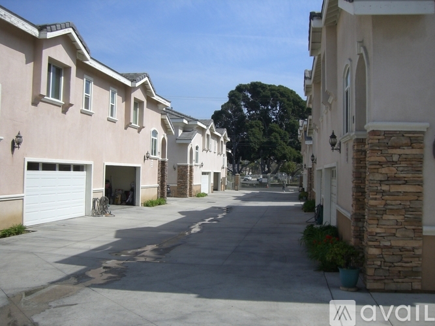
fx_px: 477
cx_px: 218
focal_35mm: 38
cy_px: 163
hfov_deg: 49.0
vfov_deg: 37.7
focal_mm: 6.2
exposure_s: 1/1000
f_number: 4.3
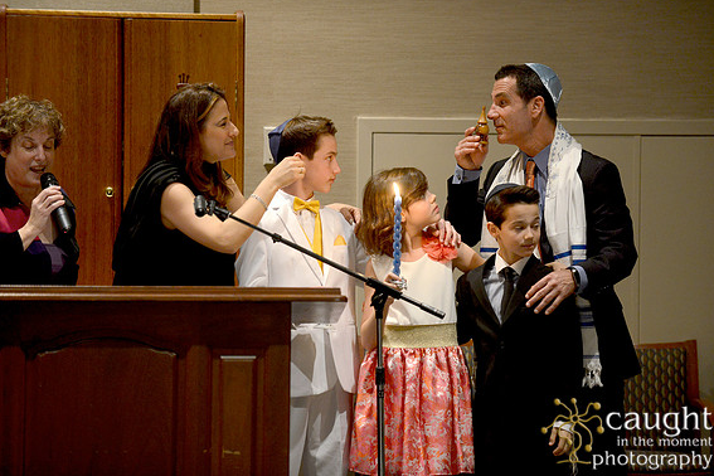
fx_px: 3451
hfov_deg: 11.8
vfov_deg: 7.9
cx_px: 356
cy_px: 236
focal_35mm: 174
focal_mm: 170
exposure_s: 1/100
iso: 2500
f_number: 2.8
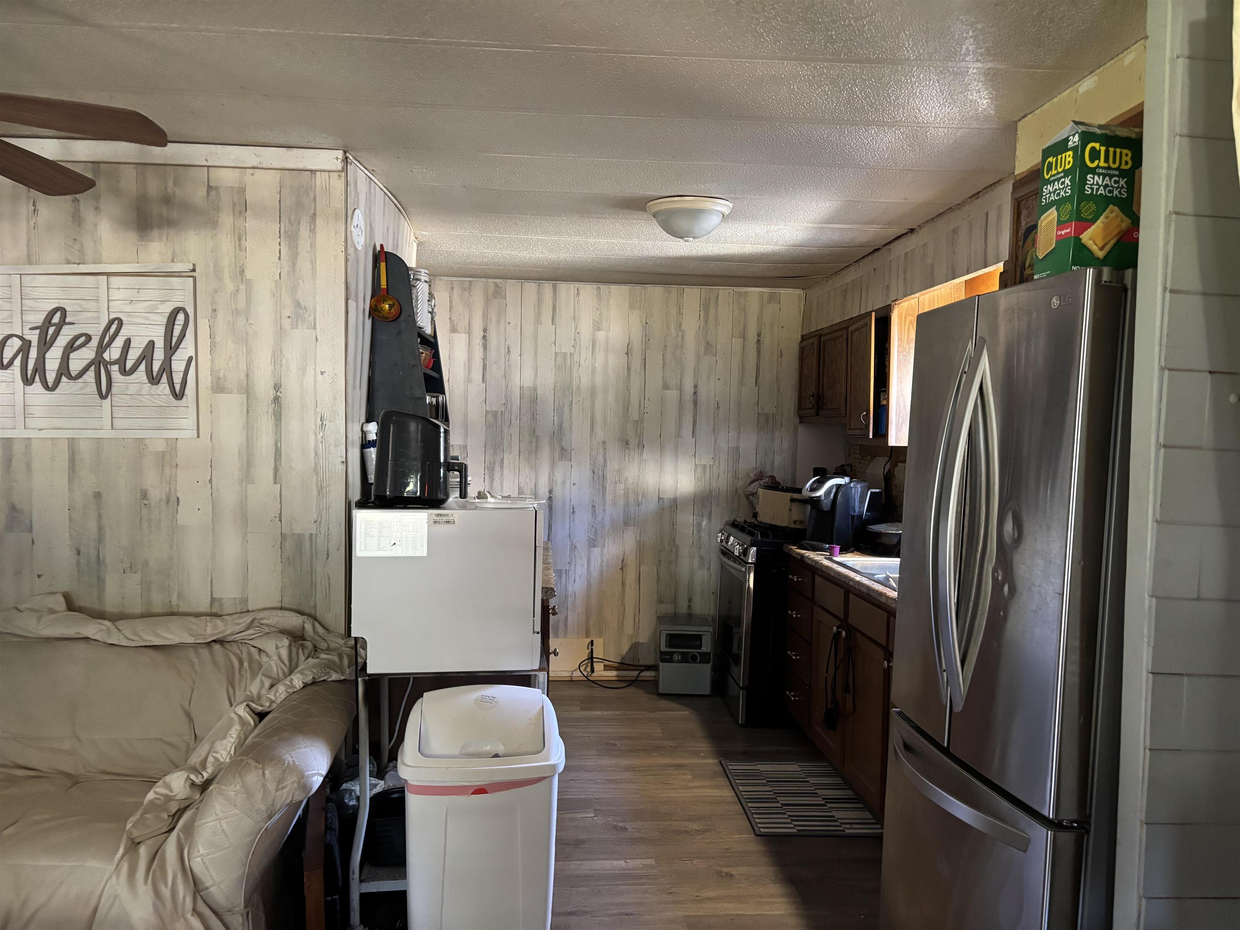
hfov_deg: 67.3
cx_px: 620
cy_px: 465
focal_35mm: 26
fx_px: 931
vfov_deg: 53.1
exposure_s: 1/30
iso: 500
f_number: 1.6
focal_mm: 5.96
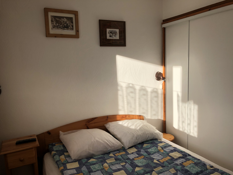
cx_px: 116
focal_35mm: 28
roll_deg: +3.2
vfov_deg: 49.7
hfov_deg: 63.4
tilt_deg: -6.7
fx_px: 188
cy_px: 88
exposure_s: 1/714
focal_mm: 4
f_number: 1.8
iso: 20
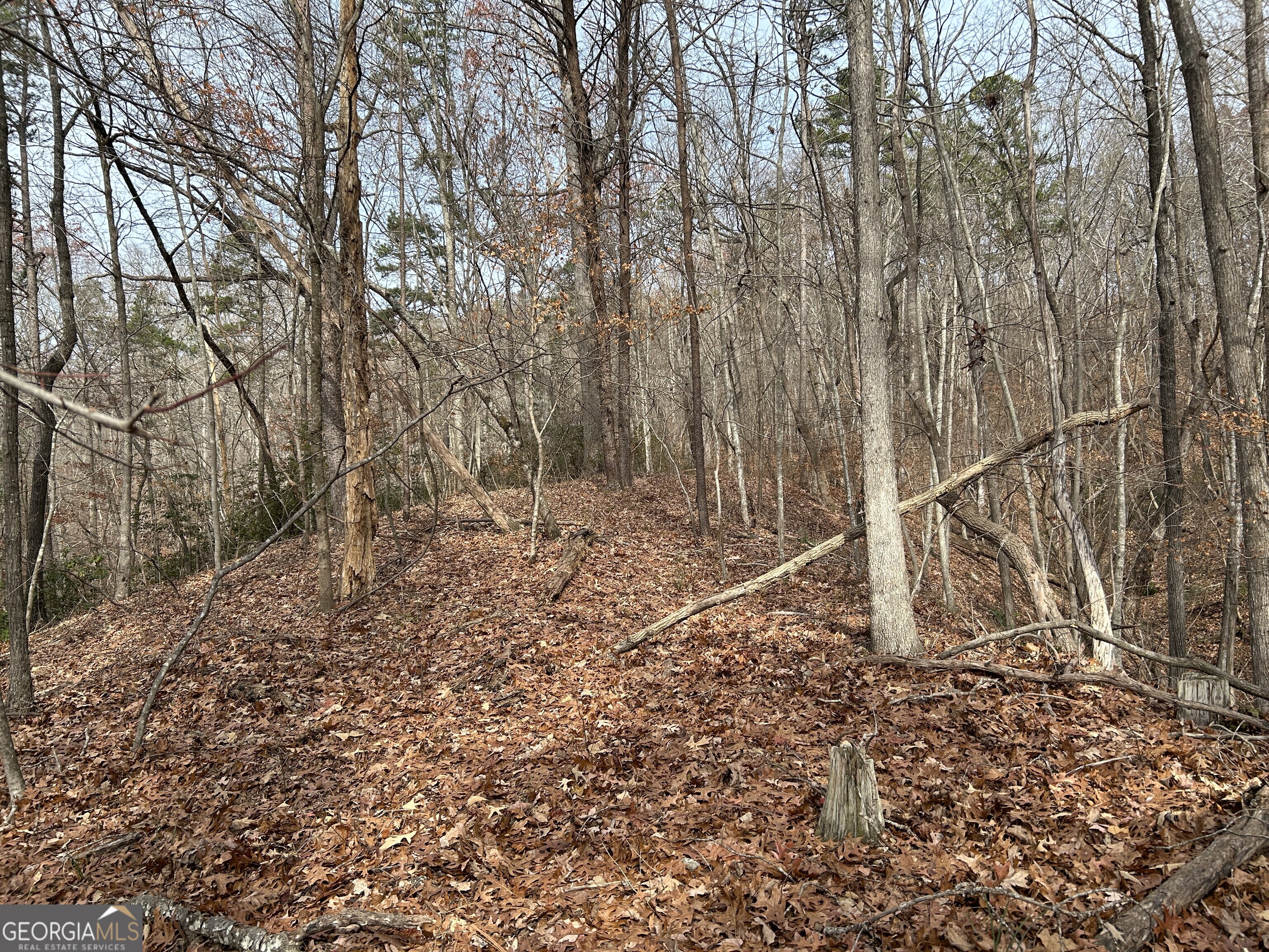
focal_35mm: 26
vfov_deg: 53.1
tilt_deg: +4.3
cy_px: 476
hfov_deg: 67.3
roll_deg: -0.4
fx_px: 953
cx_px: 634
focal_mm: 5.7
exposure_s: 1/1124
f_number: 1.5
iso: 50
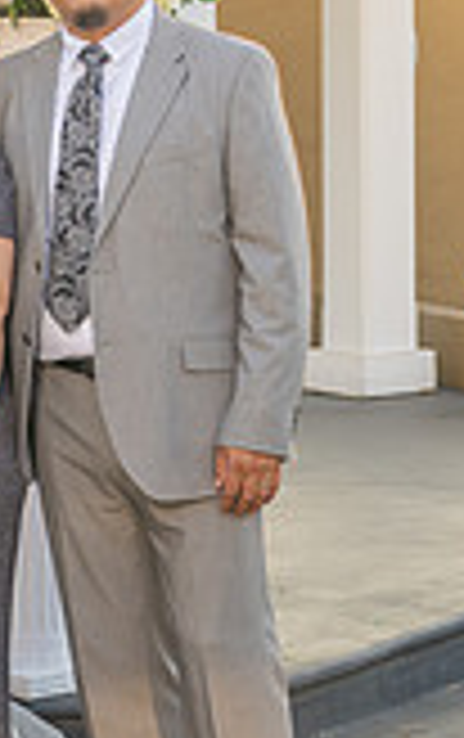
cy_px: 358
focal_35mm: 139
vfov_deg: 15.0
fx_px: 2803
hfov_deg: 9.0
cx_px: -442
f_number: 5
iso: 200
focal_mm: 34
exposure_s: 1/160
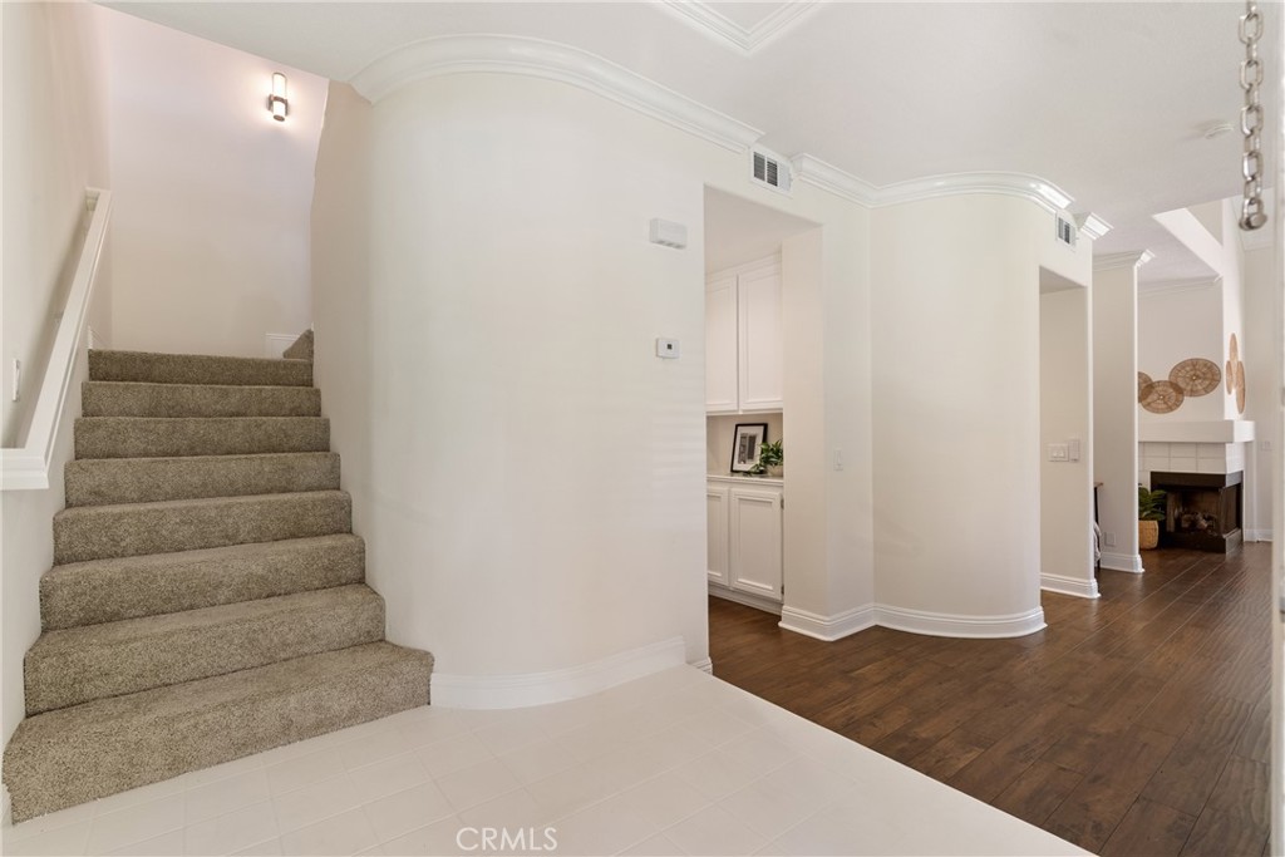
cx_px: 642
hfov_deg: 96.7
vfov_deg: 73.8
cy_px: 428
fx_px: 571
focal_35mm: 16
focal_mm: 16
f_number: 9
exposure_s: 1/5
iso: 320
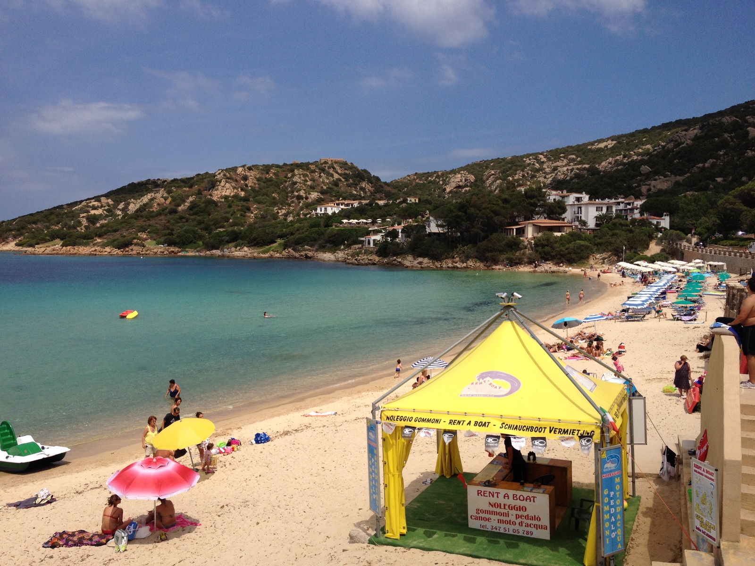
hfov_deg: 52.6
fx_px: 763
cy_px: 283
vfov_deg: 40.7
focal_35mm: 35
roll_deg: -0.2
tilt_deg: -6.4
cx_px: 378
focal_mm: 4.28
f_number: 2.4
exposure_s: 1/3690
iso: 50
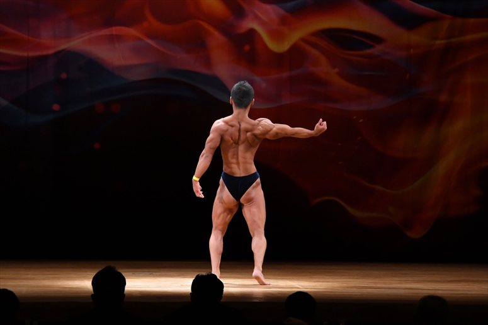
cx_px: 244
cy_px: 162
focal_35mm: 183
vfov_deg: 7.5
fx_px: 2479
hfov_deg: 11.2
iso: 3200
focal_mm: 122
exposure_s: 1/400
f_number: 5.6
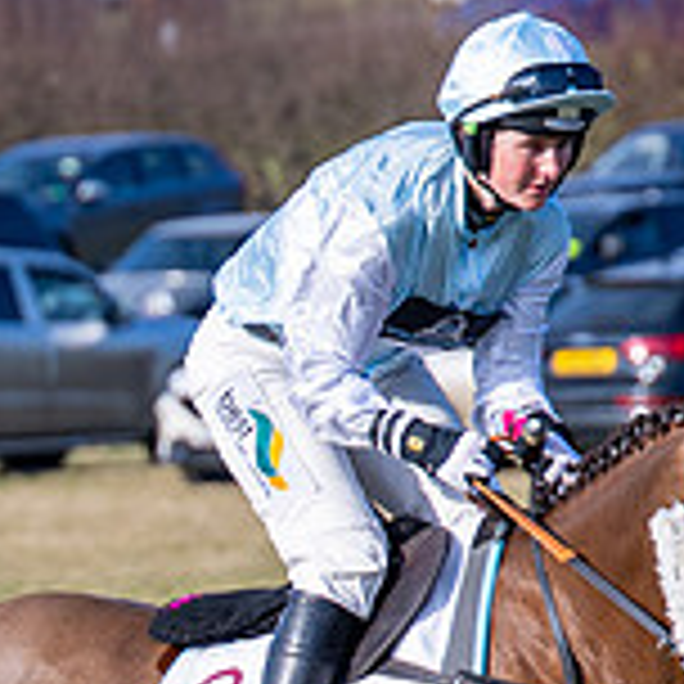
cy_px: 819
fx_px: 15492
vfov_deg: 2.5
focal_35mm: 693
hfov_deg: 2.5
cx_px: 91
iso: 100
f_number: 2.8
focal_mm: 95
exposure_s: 1/1600
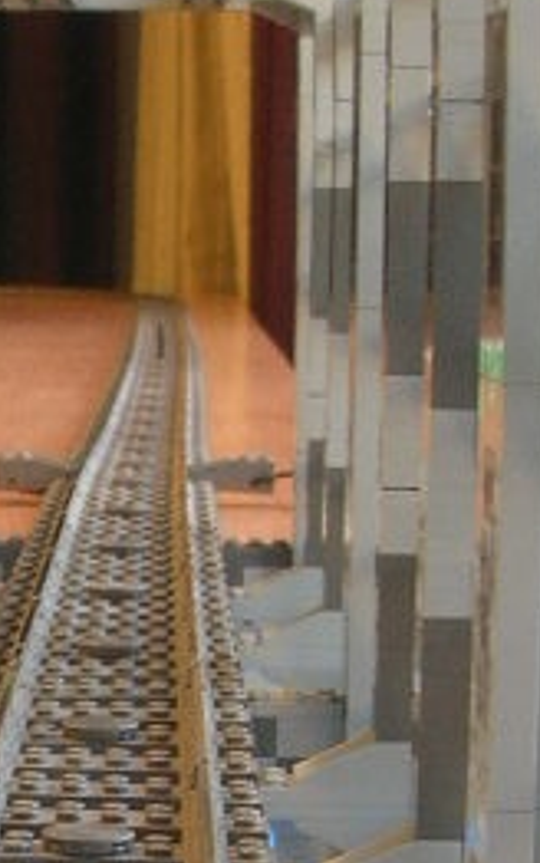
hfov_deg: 8.9
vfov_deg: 14.3
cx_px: -178
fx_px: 3411
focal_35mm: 145
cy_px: 741
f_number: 2.8
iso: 50
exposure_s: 1/11.8
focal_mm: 5.8
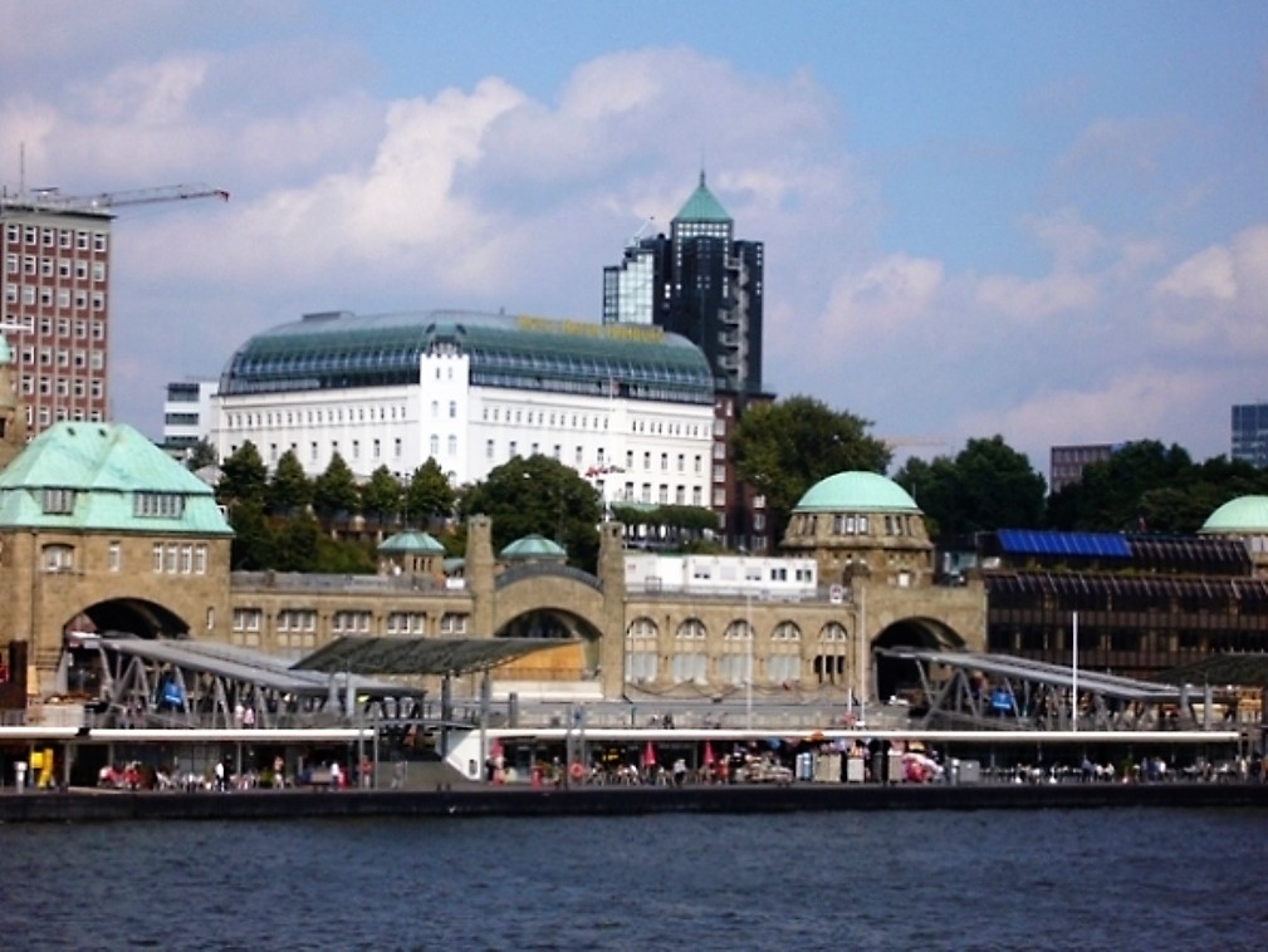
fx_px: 3848
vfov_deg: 14.1
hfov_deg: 18.7
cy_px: 476
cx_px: 634
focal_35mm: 105
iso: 80
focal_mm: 17.4
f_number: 5
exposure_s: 1/800
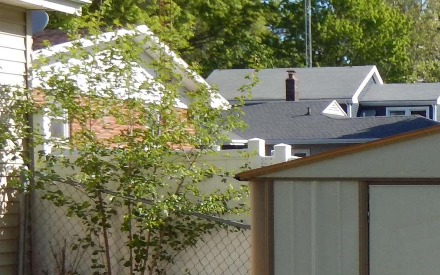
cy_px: 273
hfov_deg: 17.3
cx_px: 490
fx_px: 1391
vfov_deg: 11.2
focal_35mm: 116
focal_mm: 6.5
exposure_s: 1/500
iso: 125
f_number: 4
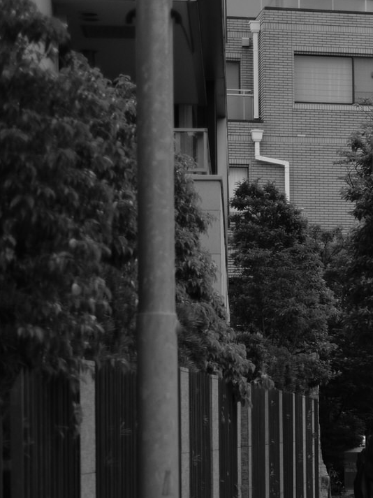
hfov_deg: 9.8
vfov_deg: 13.7
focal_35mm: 143
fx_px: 2056
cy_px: 396
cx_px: 689
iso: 320
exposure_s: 1/2000
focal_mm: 35
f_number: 1.4
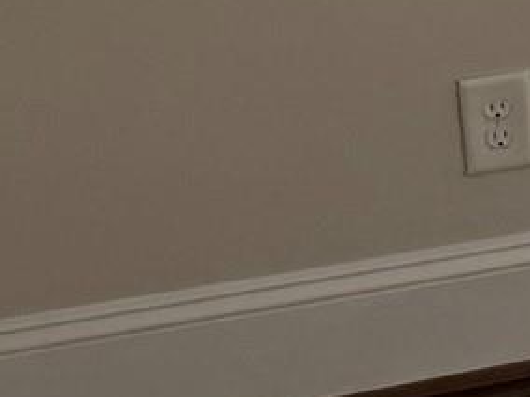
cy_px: -171
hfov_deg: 9.0
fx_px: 2649
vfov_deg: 8.4
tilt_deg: -13.5
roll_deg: +0.1
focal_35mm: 173
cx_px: 1657
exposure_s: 1/60
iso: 125
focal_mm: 6.76
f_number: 1.78
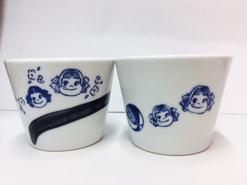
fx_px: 207
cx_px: 124
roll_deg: -3.9
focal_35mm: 29
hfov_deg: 61.7
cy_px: 92
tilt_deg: -6.6
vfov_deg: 48.2
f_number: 2.2
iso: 80
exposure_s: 1/33
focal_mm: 4.15
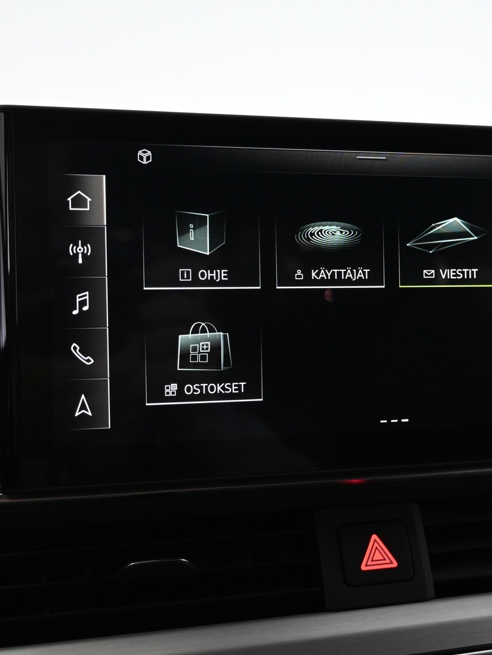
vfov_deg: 41.5
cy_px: 329
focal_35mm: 46
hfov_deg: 31.5
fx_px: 866
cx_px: 327
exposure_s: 1/30
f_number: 4
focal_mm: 21
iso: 2500
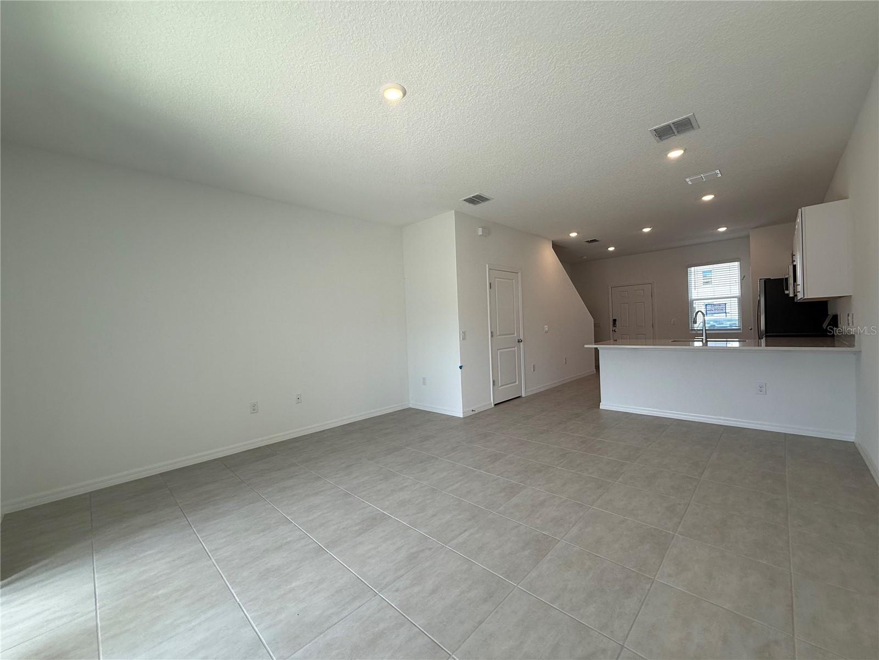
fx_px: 356
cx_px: 440
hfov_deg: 102.1
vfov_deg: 85.7
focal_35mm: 14
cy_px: 330
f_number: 2.2
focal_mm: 2.22
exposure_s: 1/158
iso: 64
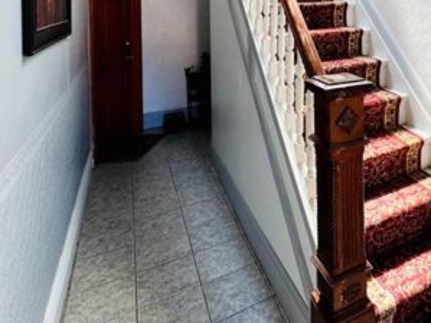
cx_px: 365
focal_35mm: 30
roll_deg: +0.0
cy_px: 10
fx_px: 373
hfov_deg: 54.4
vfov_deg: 41.5
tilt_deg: -2.3
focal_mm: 2.22
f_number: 2.2
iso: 100
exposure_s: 1/99
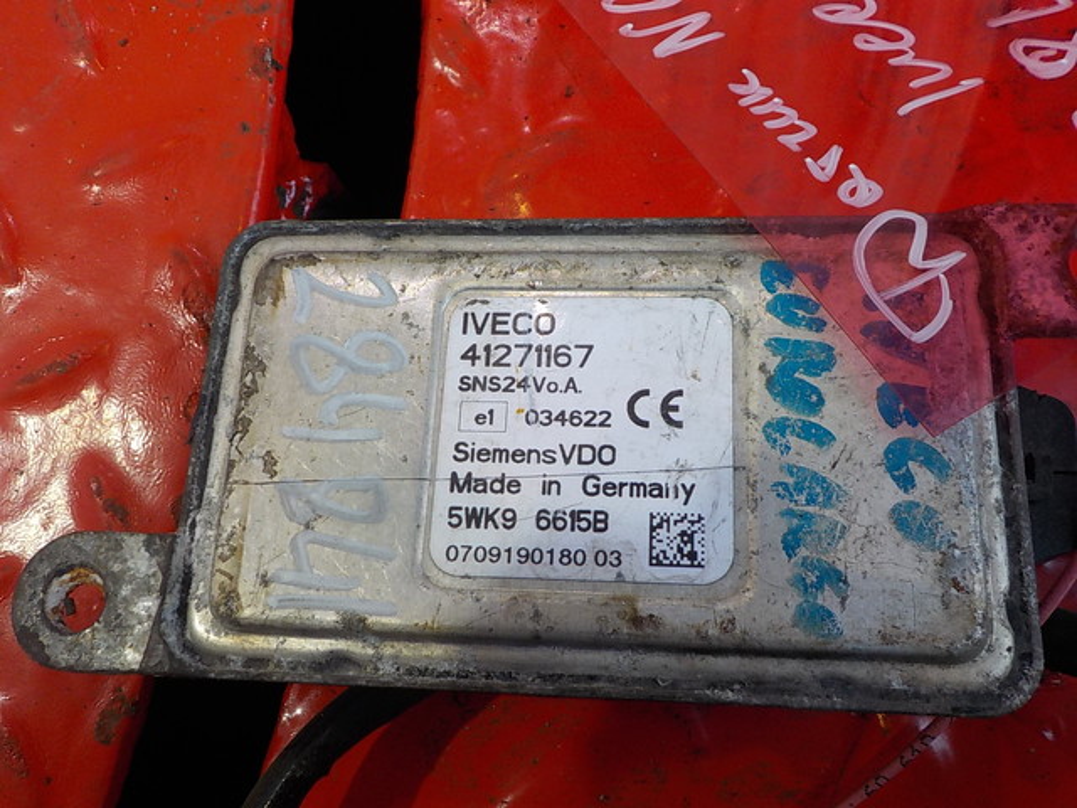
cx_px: 538
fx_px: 933
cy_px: 404
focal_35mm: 30
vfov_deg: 46.8
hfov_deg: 60.0
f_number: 3.3
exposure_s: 1/40
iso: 125
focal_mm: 4.1
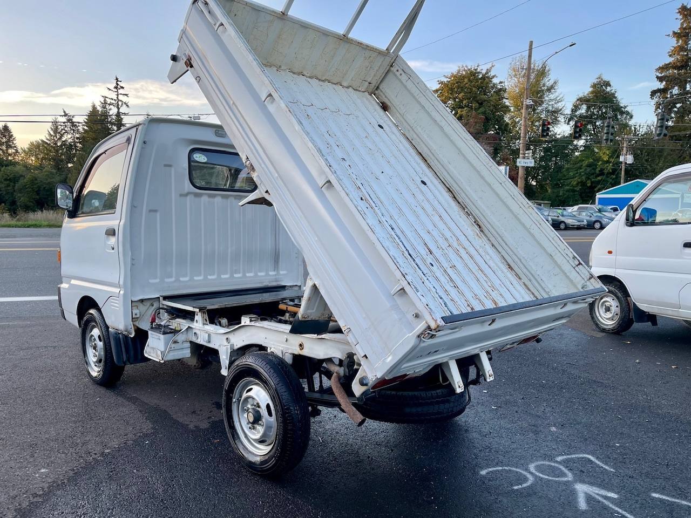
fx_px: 499
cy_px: 259
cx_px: 346
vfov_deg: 54.9
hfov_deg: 69.4
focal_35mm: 25
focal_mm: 5.1
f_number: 1.6
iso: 32
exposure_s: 1/248
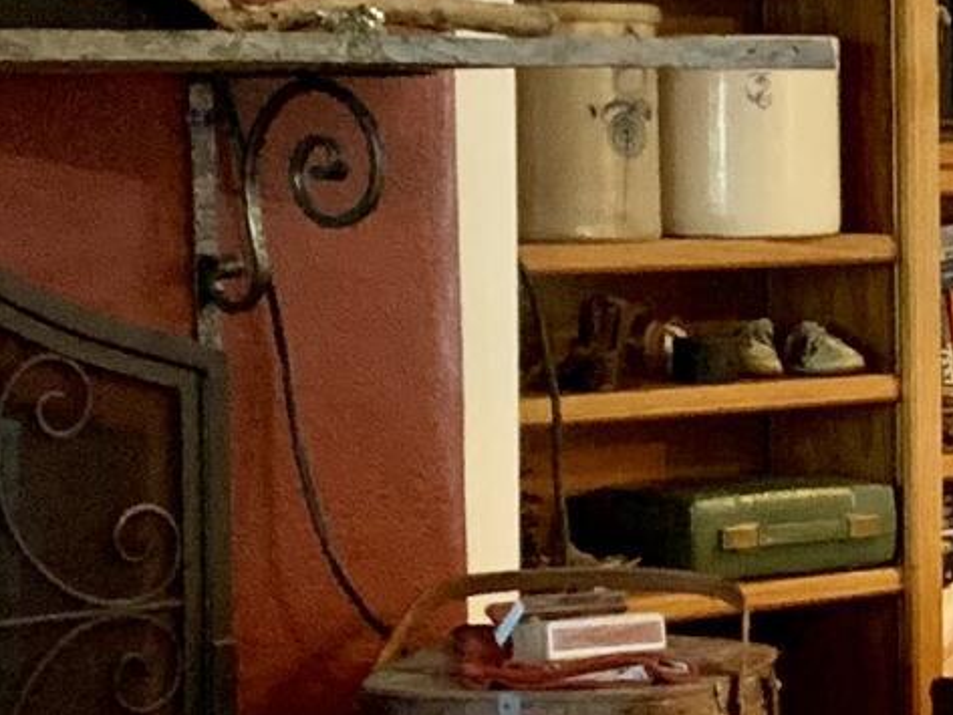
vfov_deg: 9.0
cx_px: 1602
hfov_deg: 11.3
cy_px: 379
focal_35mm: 165
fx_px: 4544
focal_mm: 4.25
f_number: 1.8
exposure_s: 1/30
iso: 400
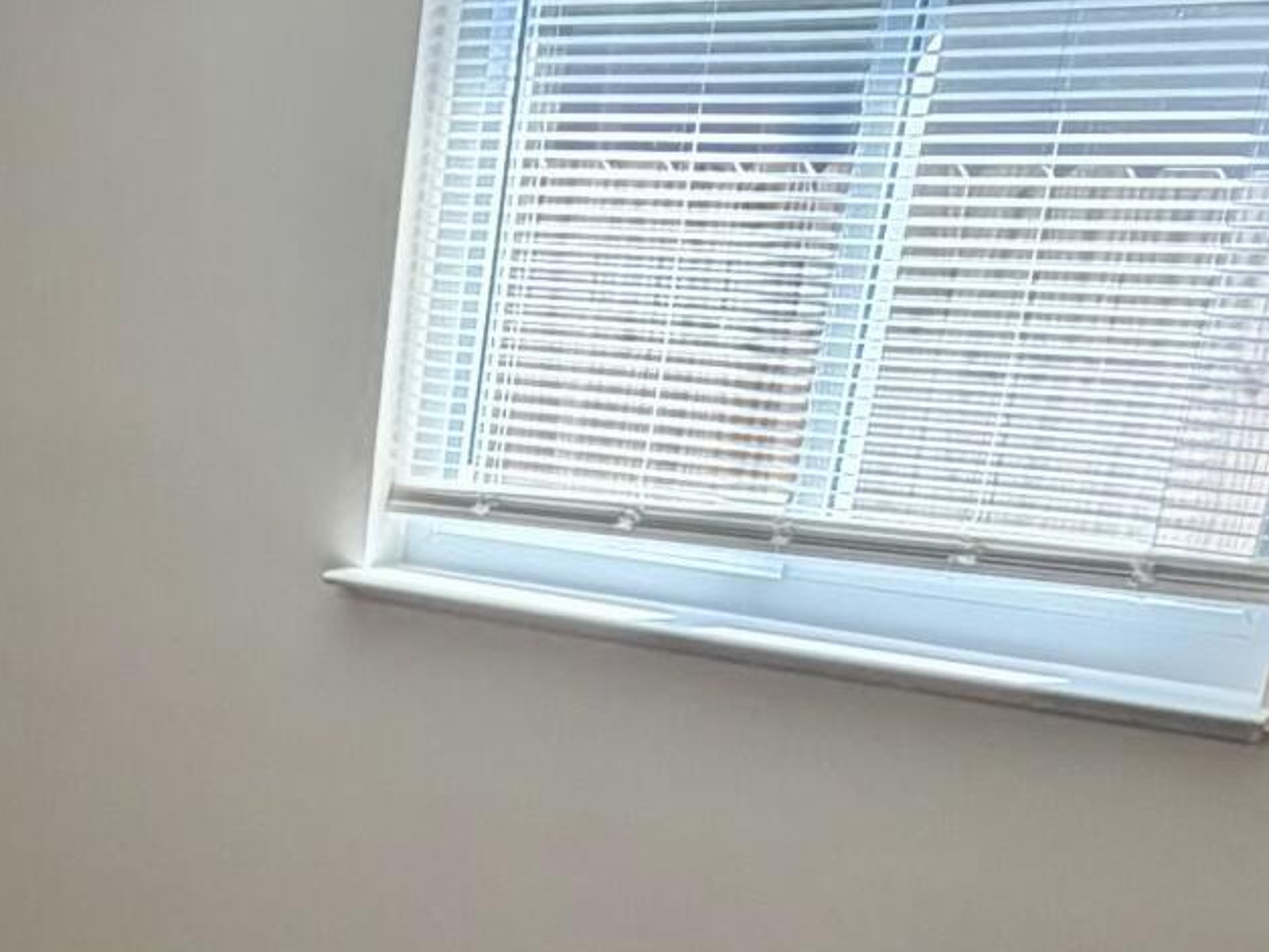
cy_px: 1274
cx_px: -213
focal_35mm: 67
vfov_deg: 19.9
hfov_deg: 26.2
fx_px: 2456
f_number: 2.2
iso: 160
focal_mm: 2.22
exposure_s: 1/120
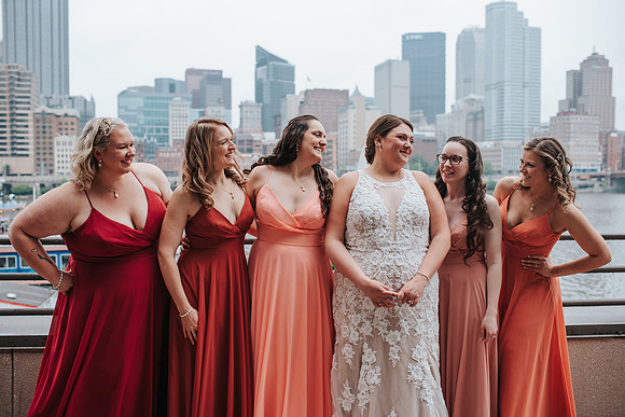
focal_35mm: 35
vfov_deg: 37.6
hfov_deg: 54.1
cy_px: 208
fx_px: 612
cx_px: 312
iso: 200
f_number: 3.2
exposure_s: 1/800
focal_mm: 35
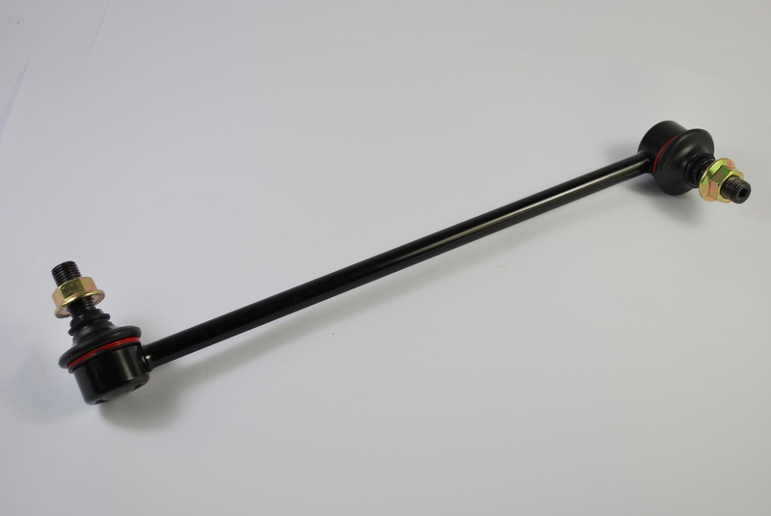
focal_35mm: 52
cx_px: 386
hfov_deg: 37.8
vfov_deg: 25.8
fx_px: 1125
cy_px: 258
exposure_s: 1/80
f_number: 5.3
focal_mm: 35
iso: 100
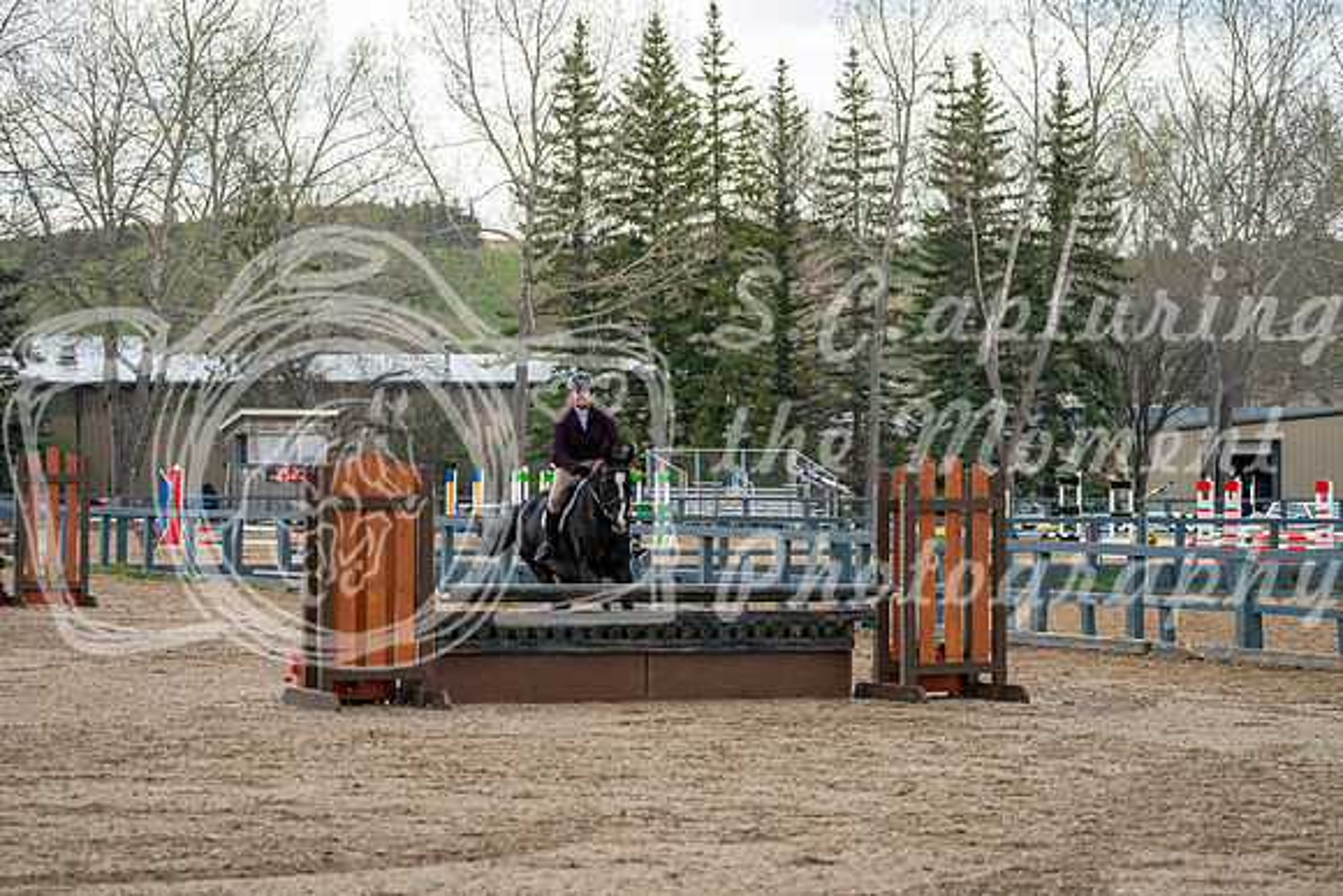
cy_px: 448
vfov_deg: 10.0
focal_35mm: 137
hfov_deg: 15.0
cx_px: 672
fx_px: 5112
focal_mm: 137
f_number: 5.6
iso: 1250
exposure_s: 1/1250
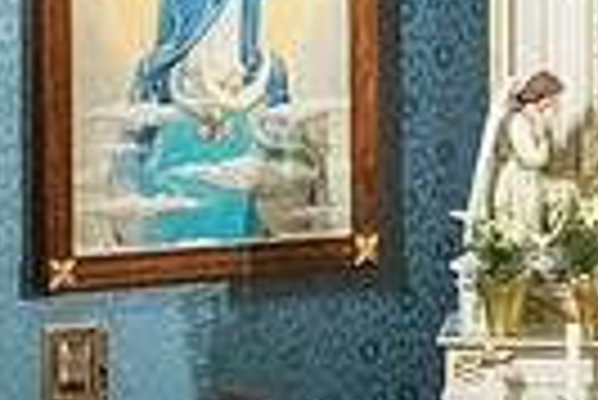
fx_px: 6635
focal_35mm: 399
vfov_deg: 3.4
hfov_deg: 5.0
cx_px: 1298
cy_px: 567
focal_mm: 80
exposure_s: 1/60
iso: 5000
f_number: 14
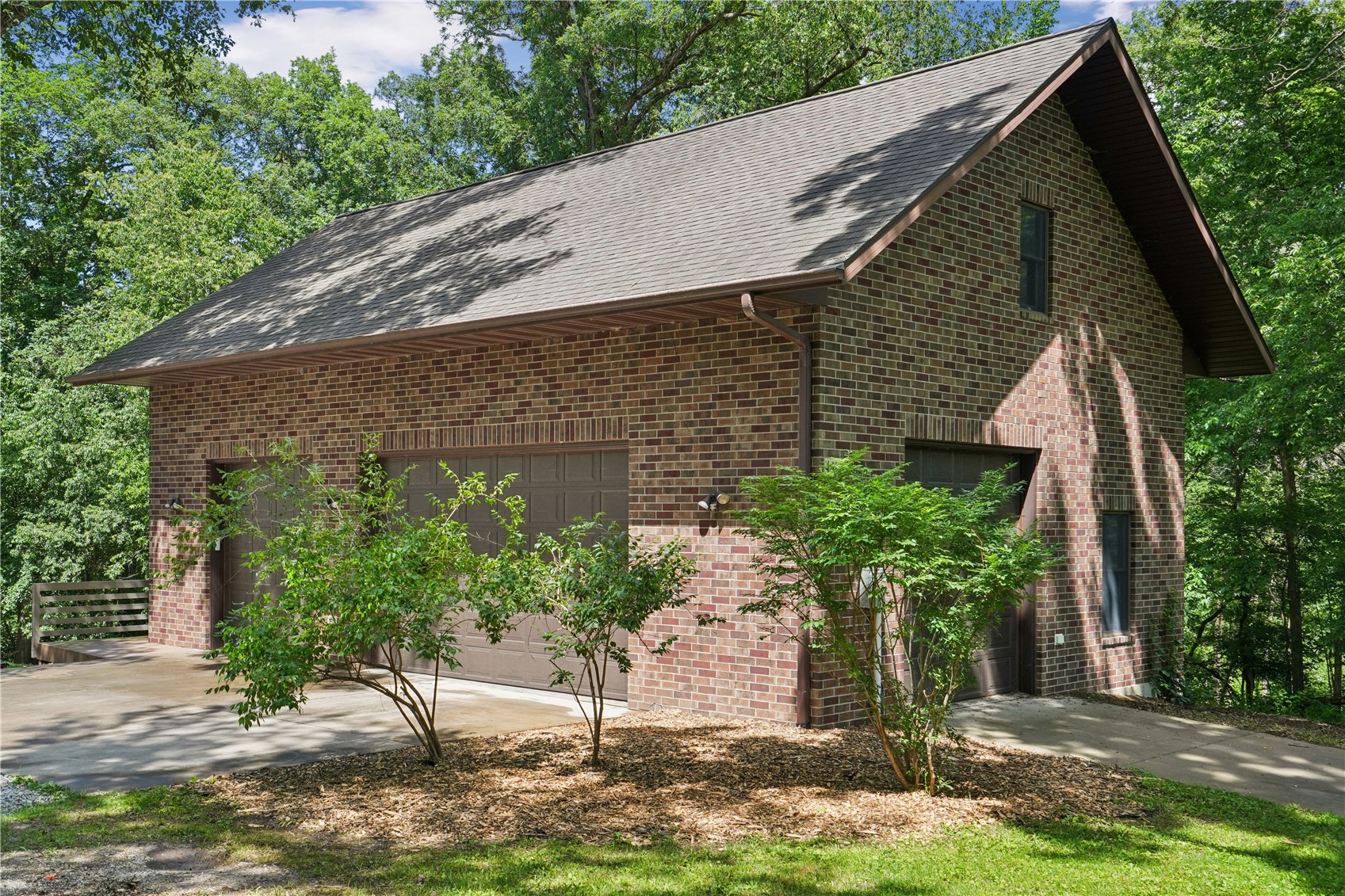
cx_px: 672
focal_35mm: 35
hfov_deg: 54.4
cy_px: 448
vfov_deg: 37.8
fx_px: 1307
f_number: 9
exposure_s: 1/250
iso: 400
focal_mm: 35
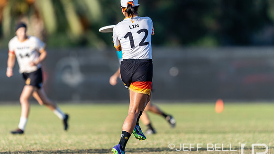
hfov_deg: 4.0
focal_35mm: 540
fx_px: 3923
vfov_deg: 2.2
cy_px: 65
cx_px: 137
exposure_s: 1/1250
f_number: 2.8
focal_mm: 400
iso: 100
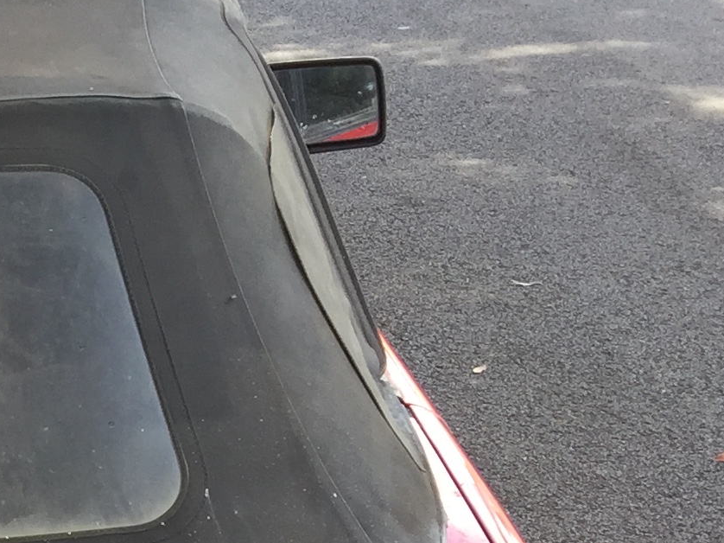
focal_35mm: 113
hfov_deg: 15.7
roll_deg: -0.1
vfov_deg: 12.1
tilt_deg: -30.6
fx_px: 2363
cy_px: 943
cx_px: -424
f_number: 2.2
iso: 32
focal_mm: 4.15
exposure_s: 1/231
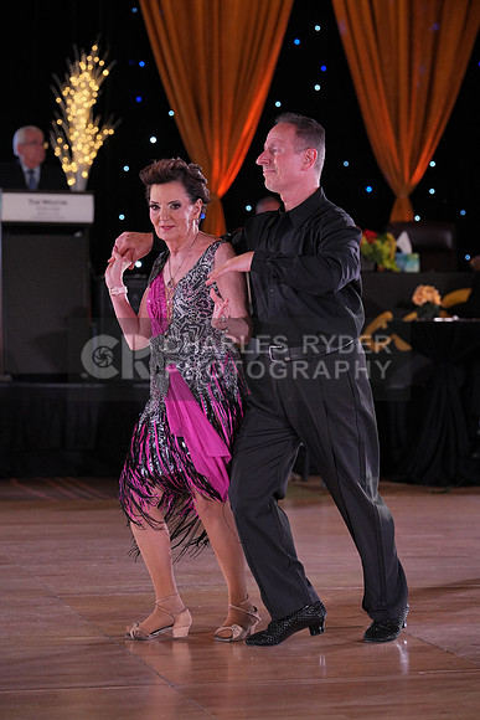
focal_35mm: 109
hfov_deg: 12.6
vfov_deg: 18.8
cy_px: 360
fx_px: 2179
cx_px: 240
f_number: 4
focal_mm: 109
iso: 1250
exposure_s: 1/400
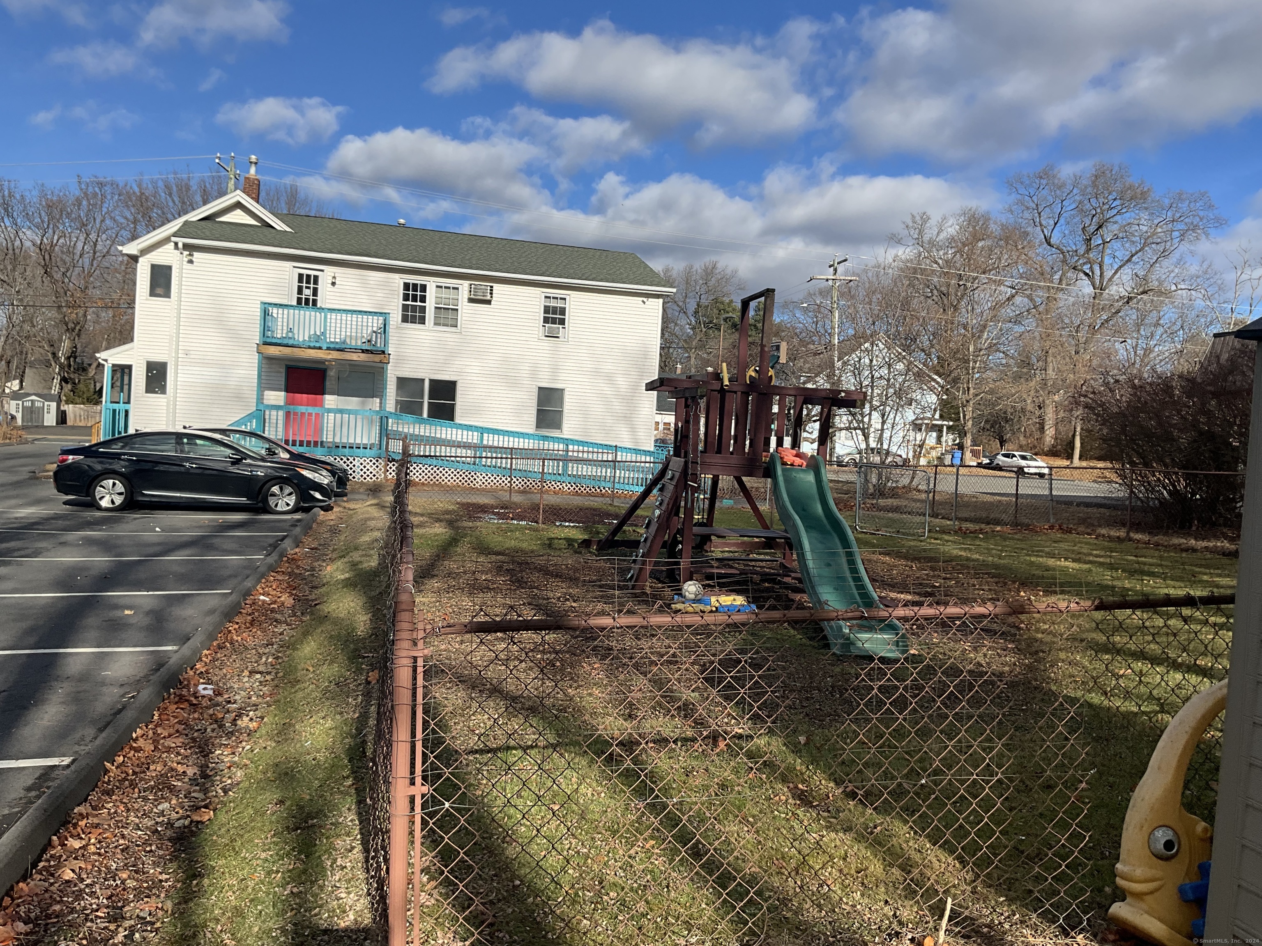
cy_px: 473
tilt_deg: +0.2
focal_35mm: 29
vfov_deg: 48.2
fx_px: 1057
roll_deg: -3.4
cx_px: 631
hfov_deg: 61.7
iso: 25
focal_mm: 3
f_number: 1.8
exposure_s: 1/2227
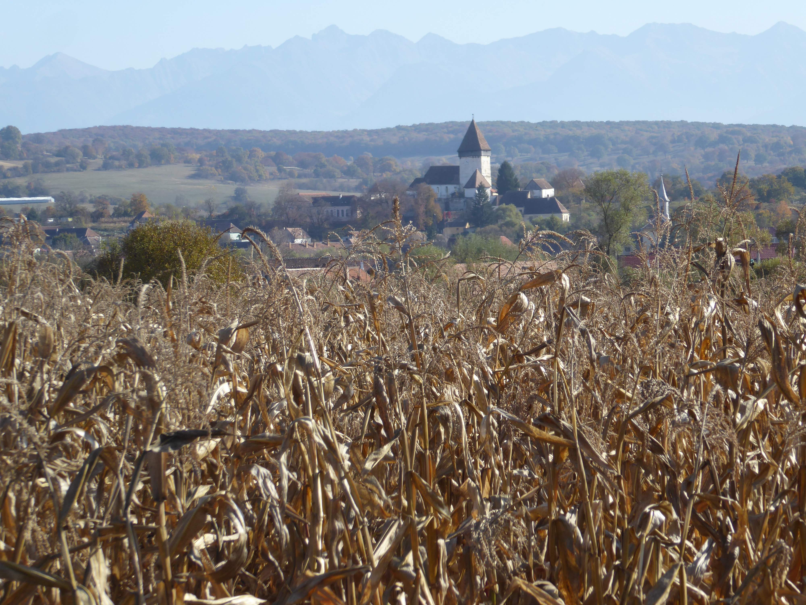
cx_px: 403
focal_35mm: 168
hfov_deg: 11.8
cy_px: 302
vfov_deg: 8.8
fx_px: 3912
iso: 80
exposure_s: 1/250
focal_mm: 27.1
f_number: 5.4
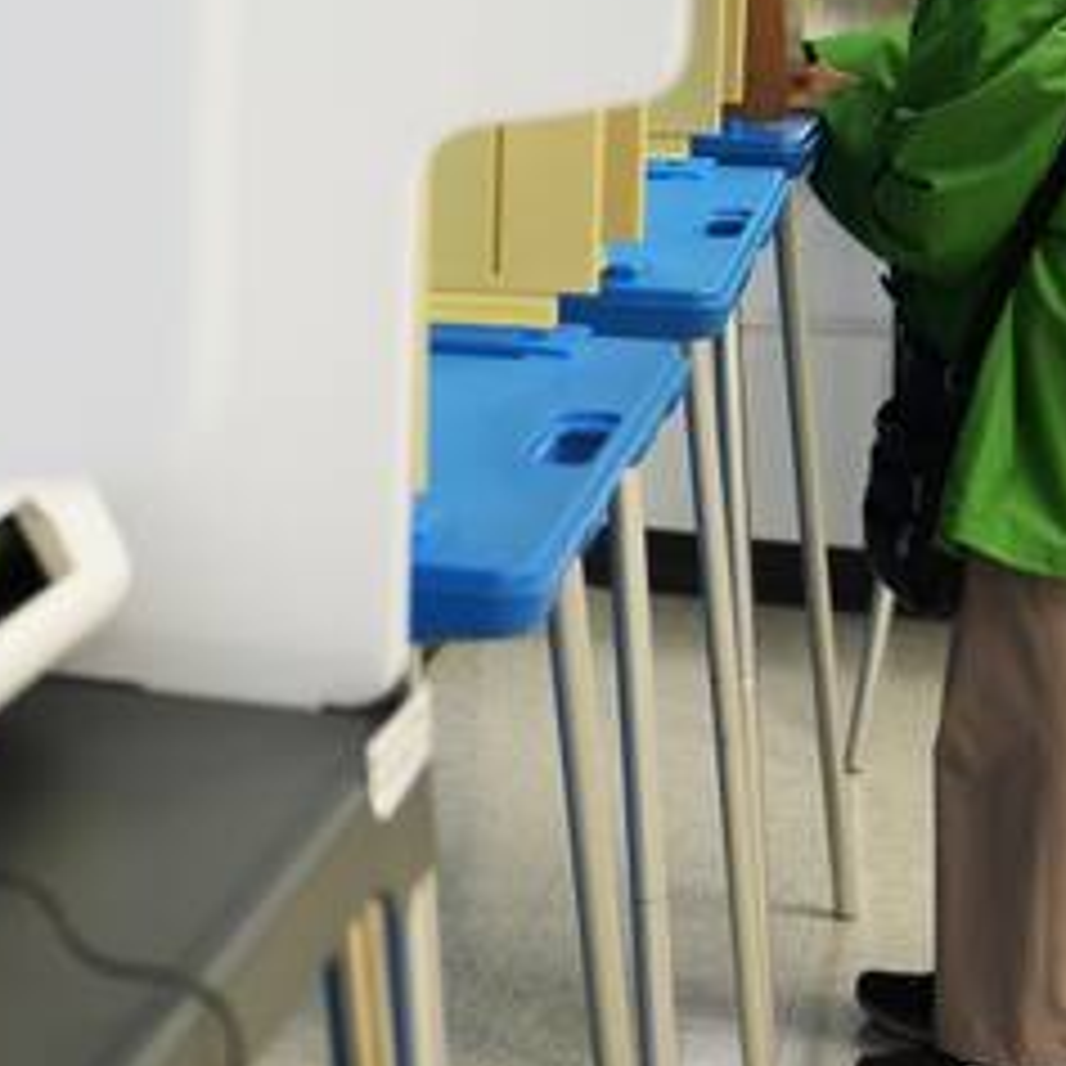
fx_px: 3066
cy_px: 331
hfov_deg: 18.7
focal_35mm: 88
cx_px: -216
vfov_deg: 19.6
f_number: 2.8
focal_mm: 35
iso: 640
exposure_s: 1/125
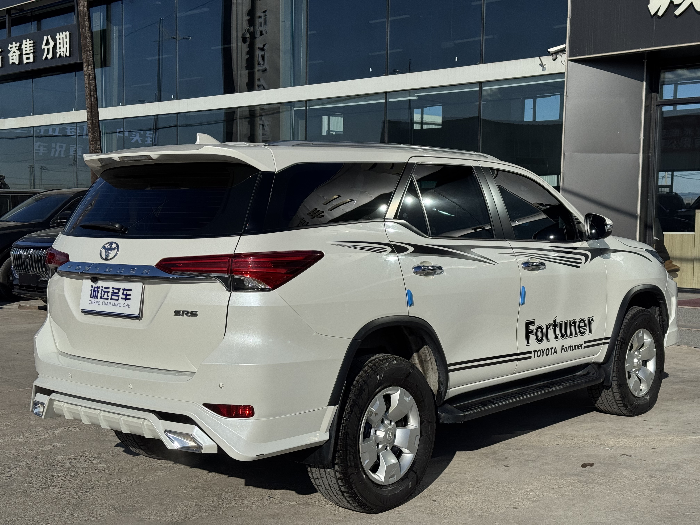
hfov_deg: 39.7
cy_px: 262
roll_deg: -1.0
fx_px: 971
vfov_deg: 30.3
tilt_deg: -3.1
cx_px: 350
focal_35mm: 48
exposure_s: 1/15385
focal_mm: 6.76
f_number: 1.78
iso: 80
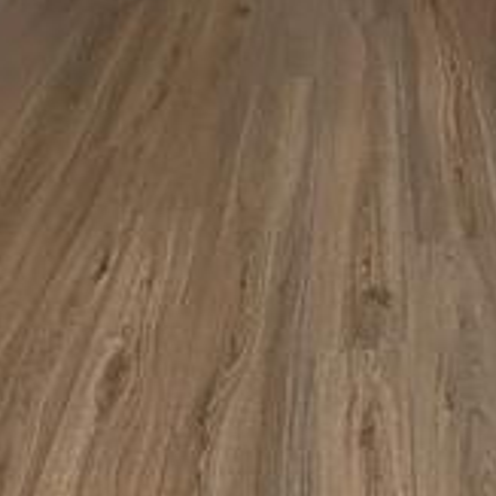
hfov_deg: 29.3
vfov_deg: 23.3
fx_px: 875
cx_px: 508
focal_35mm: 54
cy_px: -304
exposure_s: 1/40
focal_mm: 2.2
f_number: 2.2
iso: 320
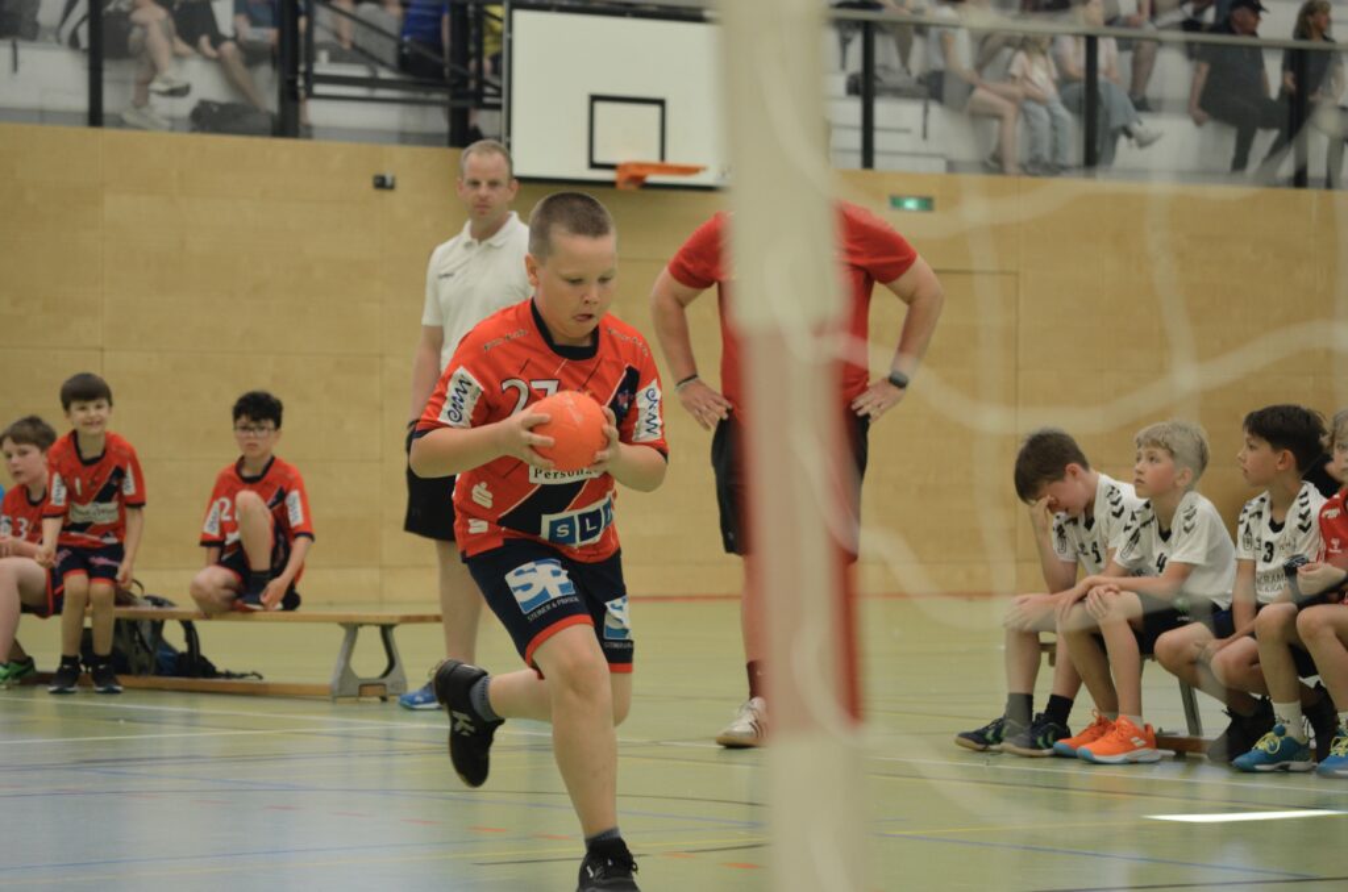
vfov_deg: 10.6
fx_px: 4820
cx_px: 674
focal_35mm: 129
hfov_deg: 15.9
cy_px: 446
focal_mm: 86
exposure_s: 1/500
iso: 1000
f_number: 4.2
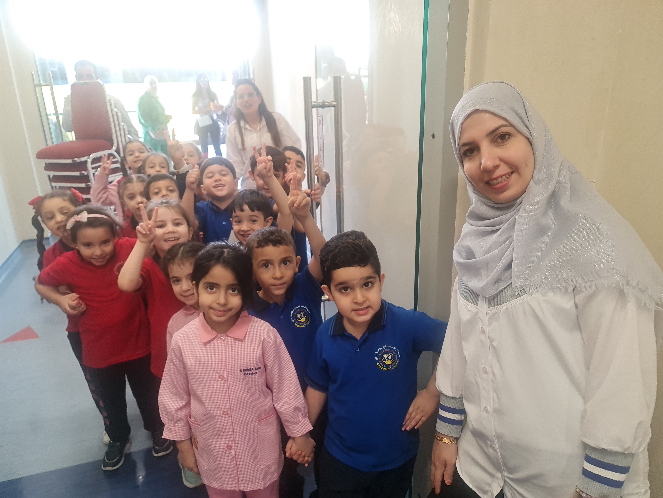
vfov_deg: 54.9
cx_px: 332
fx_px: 479
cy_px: 249
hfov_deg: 69.4
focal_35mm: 25
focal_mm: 7
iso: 160
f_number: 1.8
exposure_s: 1/100
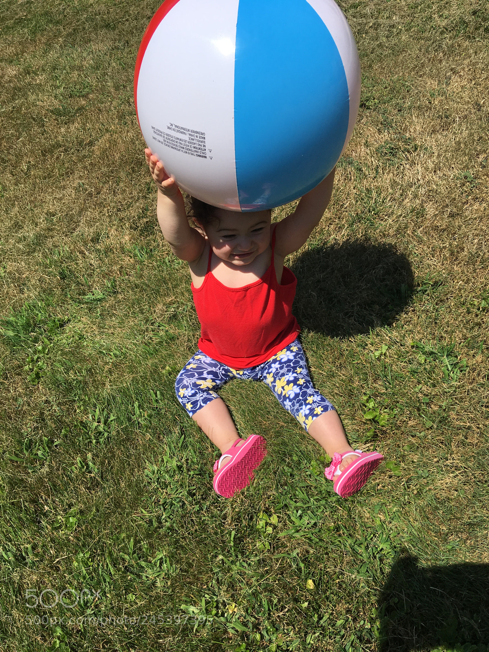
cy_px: 326
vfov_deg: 61.7
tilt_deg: -42.7
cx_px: 244
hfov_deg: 48.2
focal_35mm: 29
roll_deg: +8.1
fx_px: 546
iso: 25
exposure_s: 1/2137
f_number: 2.2
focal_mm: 4.15
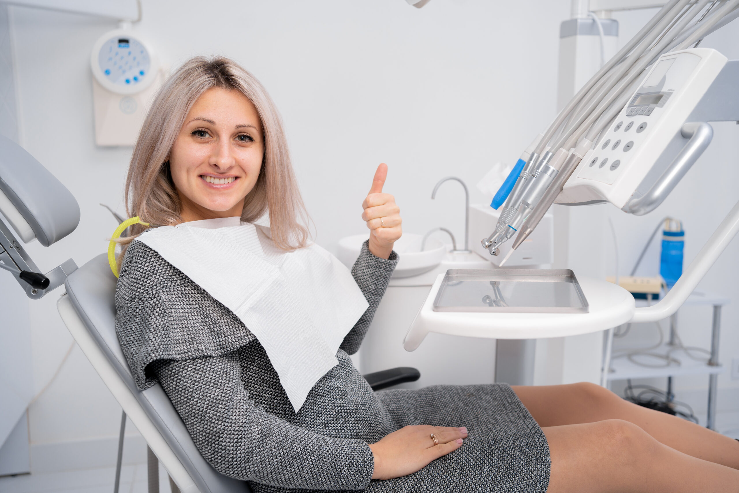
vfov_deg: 37.9
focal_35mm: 35
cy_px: 246
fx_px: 718
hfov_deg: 54.4
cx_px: 370
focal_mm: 35
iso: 200
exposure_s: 1/125
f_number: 3.5
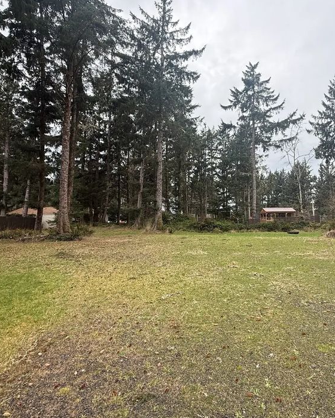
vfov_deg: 80.3
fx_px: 248
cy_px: 198
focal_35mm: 20
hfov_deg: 66.9
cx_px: 213
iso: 64
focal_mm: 2.22
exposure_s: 1/255
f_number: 2.2
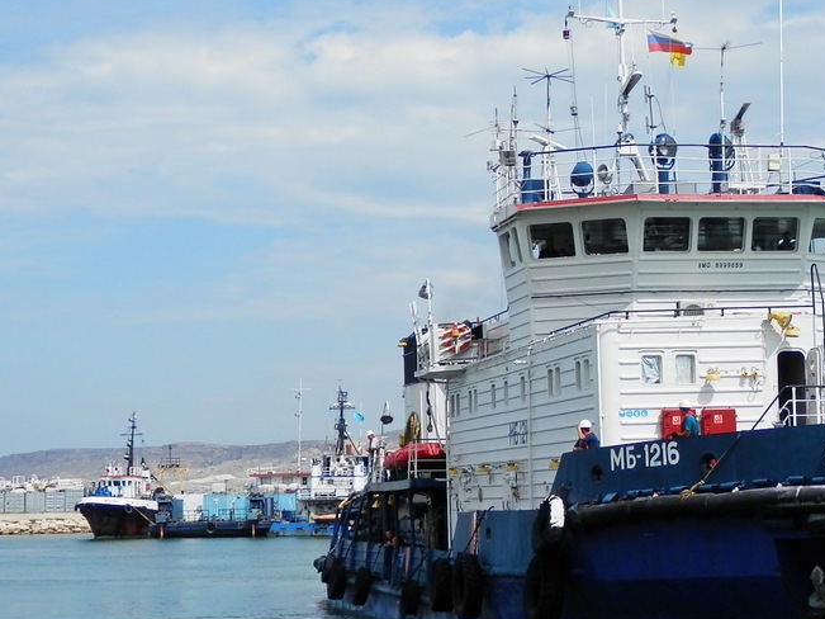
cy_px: 289
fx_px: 1978
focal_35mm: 83
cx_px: 568
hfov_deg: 23.4
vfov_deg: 17.8
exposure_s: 1/160
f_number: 10.8
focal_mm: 8
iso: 80
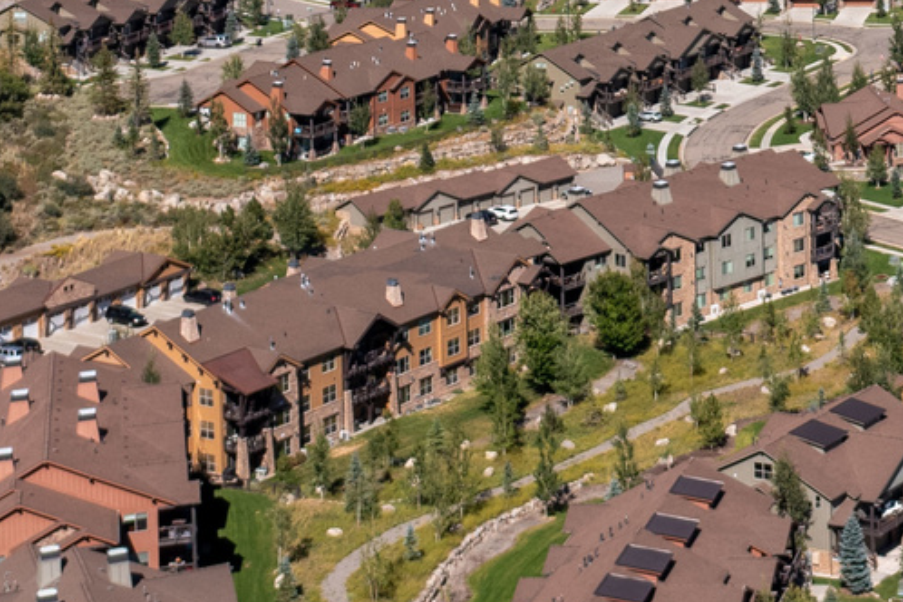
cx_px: 1195
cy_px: -444
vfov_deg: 11.2
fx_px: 2884
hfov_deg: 16.7
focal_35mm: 115
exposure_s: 1/2500
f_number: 4
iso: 100
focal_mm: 10.26
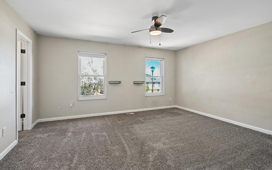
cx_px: 131
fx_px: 123
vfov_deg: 69.4
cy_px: 80
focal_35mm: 17
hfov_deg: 95.9
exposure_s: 1/13
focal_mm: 15.5
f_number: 10
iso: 400
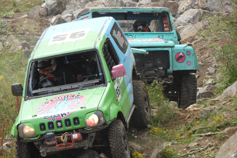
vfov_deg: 2.4
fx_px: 3772
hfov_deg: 3.6
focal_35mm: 573
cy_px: 71
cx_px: 118
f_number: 5.6
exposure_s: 1/250
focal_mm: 98.5
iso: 125
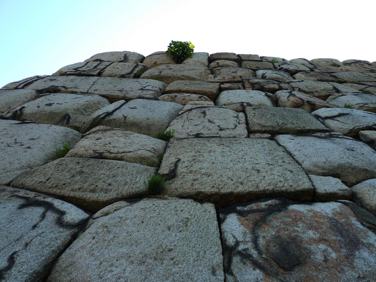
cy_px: 141
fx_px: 272
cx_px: 188
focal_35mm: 25
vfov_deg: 54.9
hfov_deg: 69.4
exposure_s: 1/160
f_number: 4
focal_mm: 4.1
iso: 80
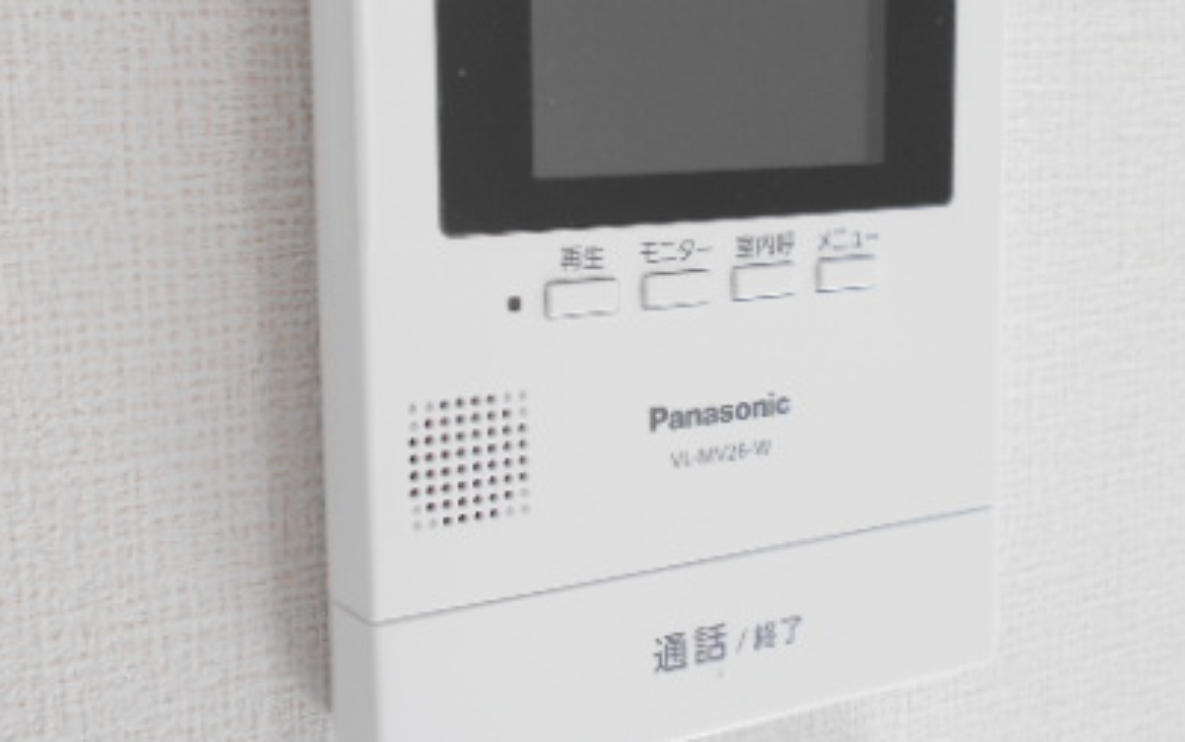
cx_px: 597
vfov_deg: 29.1
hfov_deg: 45.3
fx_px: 1422
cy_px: 257
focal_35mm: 44
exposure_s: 1/30
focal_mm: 4.6
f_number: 3.2
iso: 100
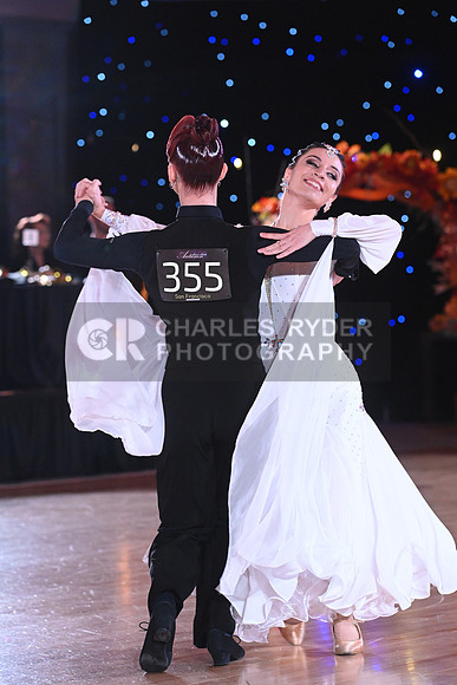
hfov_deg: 9.8
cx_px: 228
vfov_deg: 14.7
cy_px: 342
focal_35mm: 140
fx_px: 2664
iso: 5000
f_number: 5.6
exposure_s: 1/400
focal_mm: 140
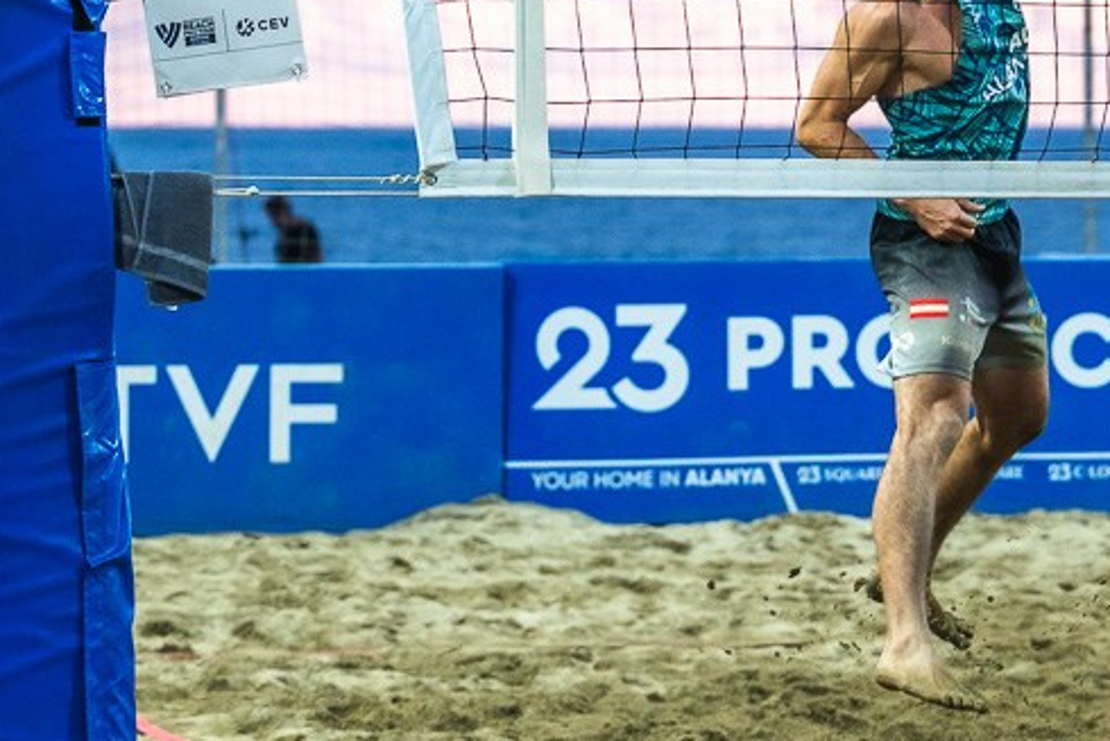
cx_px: 970
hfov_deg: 8.7
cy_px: 214
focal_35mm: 235
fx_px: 7248
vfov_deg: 5.8
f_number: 3.5
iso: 1600
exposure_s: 1/640
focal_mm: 90
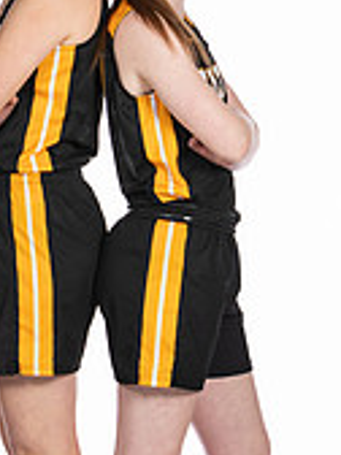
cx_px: 124
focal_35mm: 317
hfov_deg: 4.7
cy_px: 230
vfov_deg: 6.3
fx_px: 4164
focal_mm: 82
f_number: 5.6
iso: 100
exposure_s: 1/100
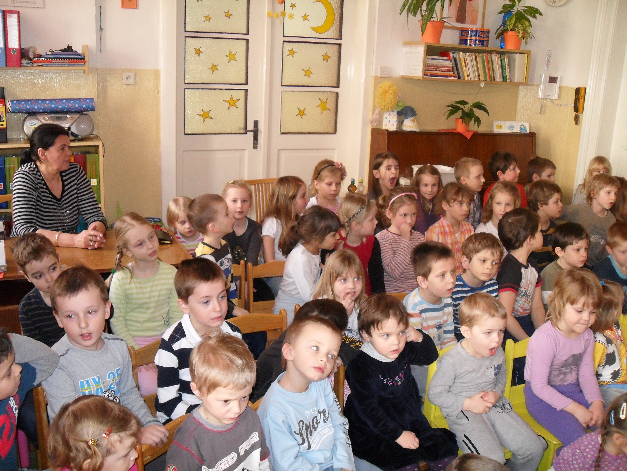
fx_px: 634
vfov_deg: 40.7
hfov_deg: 52.6
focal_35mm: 35
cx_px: 314
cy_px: 236
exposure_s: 1/45
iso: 240
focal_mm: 6.2
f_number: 2.8
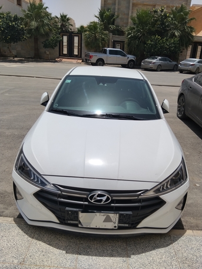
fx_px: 226
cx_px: 101
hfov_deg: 48.2
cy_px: 134
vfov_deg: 61.6
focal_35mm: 29
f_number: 1.8
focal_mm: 3.96
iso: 50
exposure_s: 1/3883
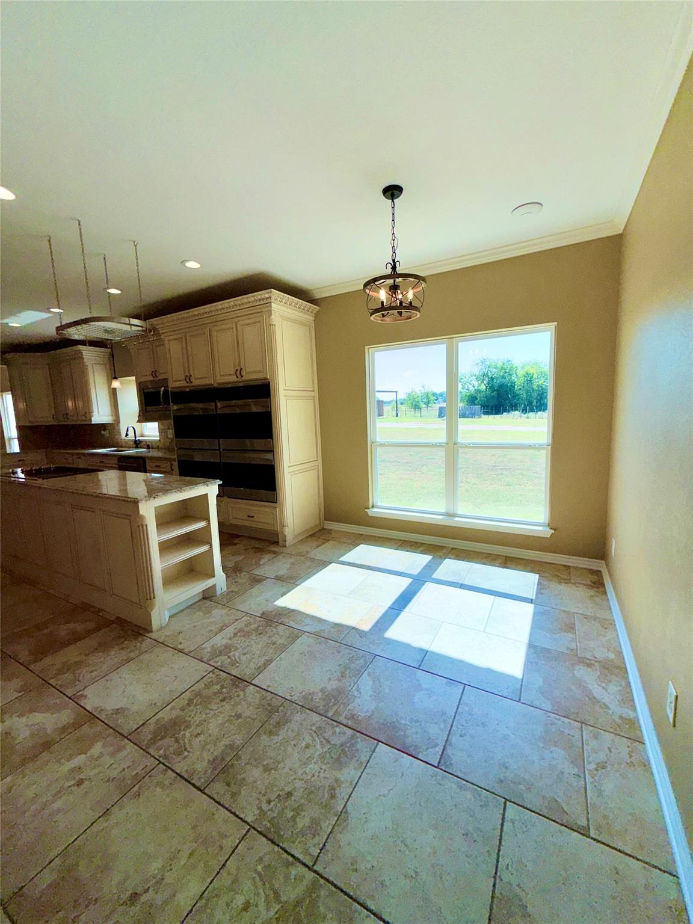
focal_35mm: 14
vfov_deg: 102.1
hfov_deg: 85.7
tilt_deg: -8.1
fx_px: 374
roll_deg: +2.3
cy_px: 462
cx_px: 346
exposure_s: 1/955
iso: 16
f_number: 2.2
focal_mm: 2.22
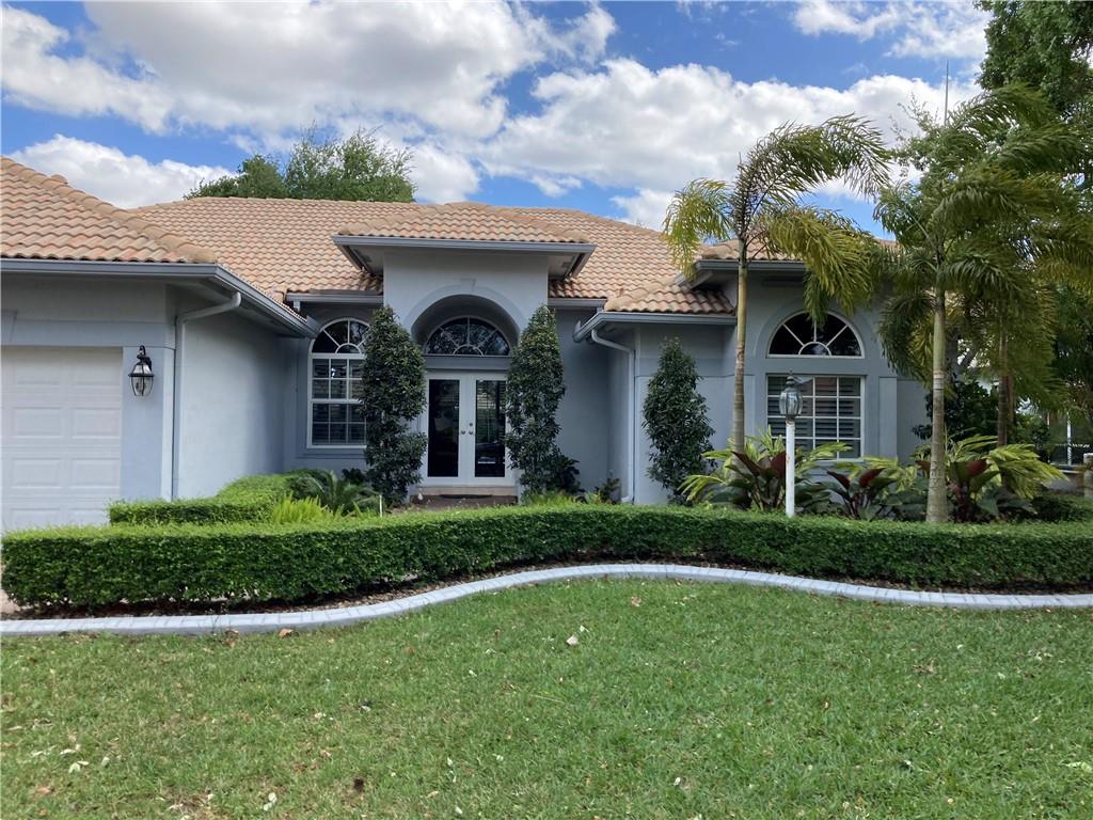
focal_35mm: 28
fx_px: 884
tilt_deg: +1.4
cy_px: 410
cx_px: 546
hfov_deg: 63.4
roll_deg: -0.9
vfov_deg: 49.7
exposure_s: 1/1130
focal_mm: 3.99
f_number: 1.8
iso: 20
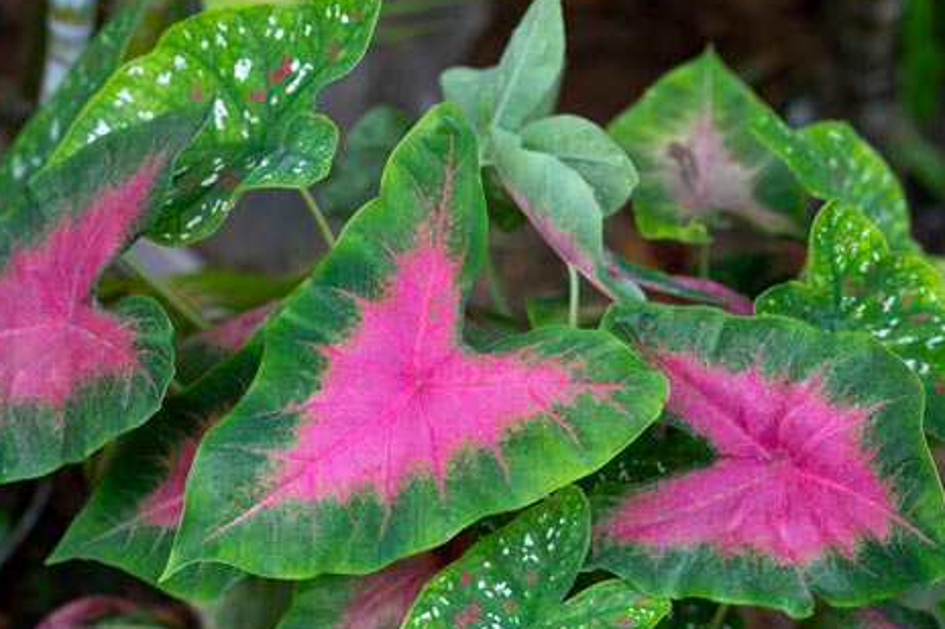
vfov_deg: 12.4
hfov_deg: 18.6
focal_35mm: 110
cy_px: 379
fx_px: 2886
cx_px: 422
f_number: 4
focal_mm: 85
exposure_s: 1/200
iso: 250
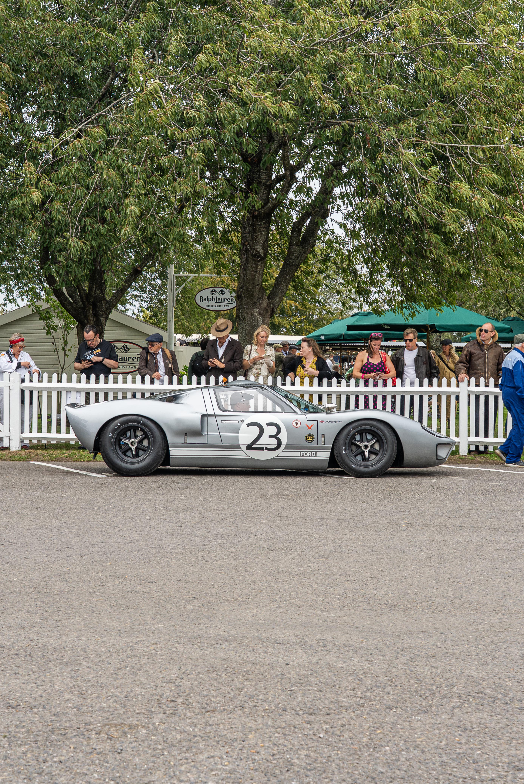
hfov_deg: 27.6
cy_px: 392
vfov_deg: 40.3
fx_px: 1068
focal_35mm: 49
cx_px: 262
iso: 1600
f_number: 11
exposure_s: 1/200
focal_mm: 49
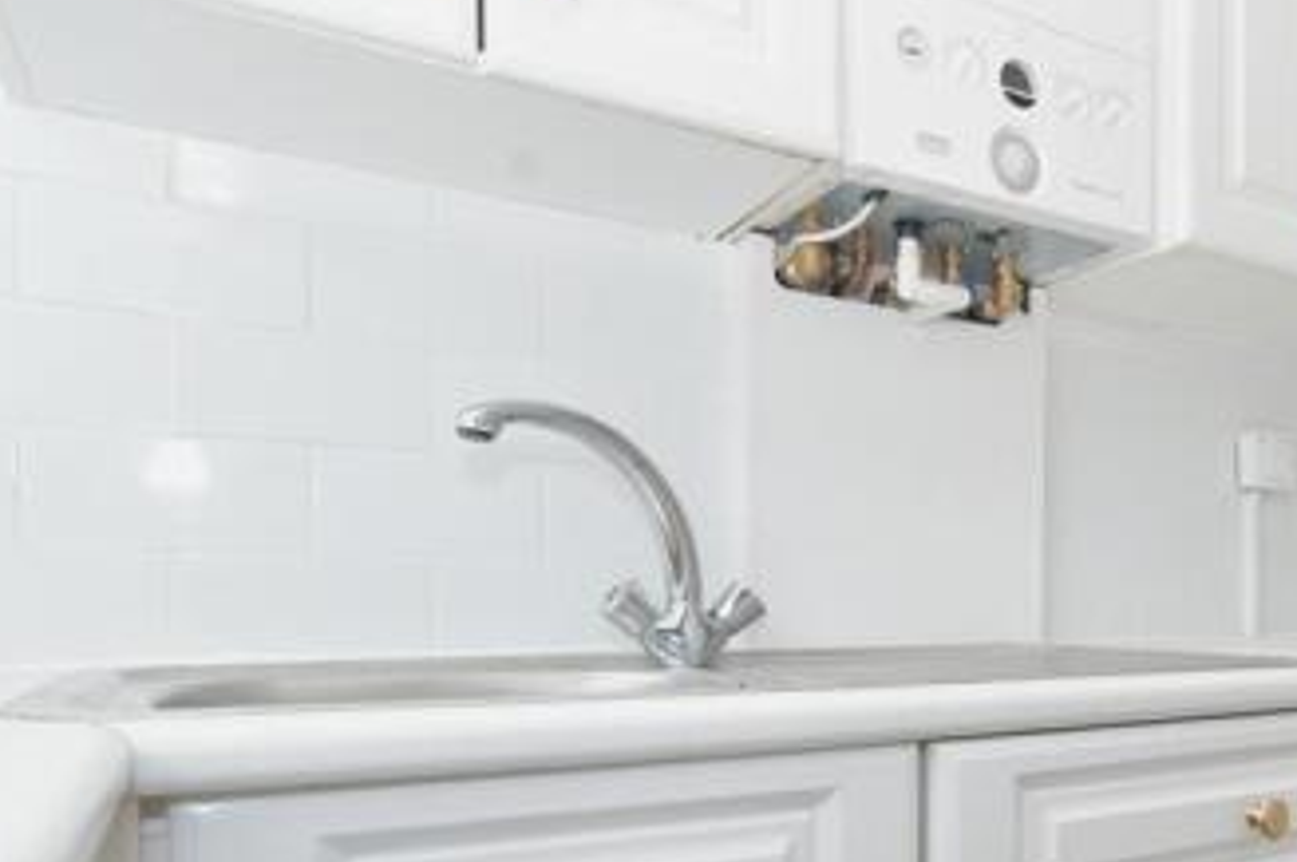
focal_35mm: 30
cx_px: 1056
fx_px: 1080
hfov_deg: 57.0
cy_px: 611
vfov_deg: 42.6
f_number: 8
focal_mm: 10
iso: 500
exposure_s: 1/13
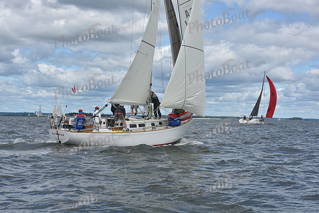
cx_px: 160
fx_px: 620
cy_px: 106
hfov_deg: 28.8
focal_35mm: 70
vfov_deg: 19.5
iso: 250
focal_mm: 70
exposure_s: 1/800
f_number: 10
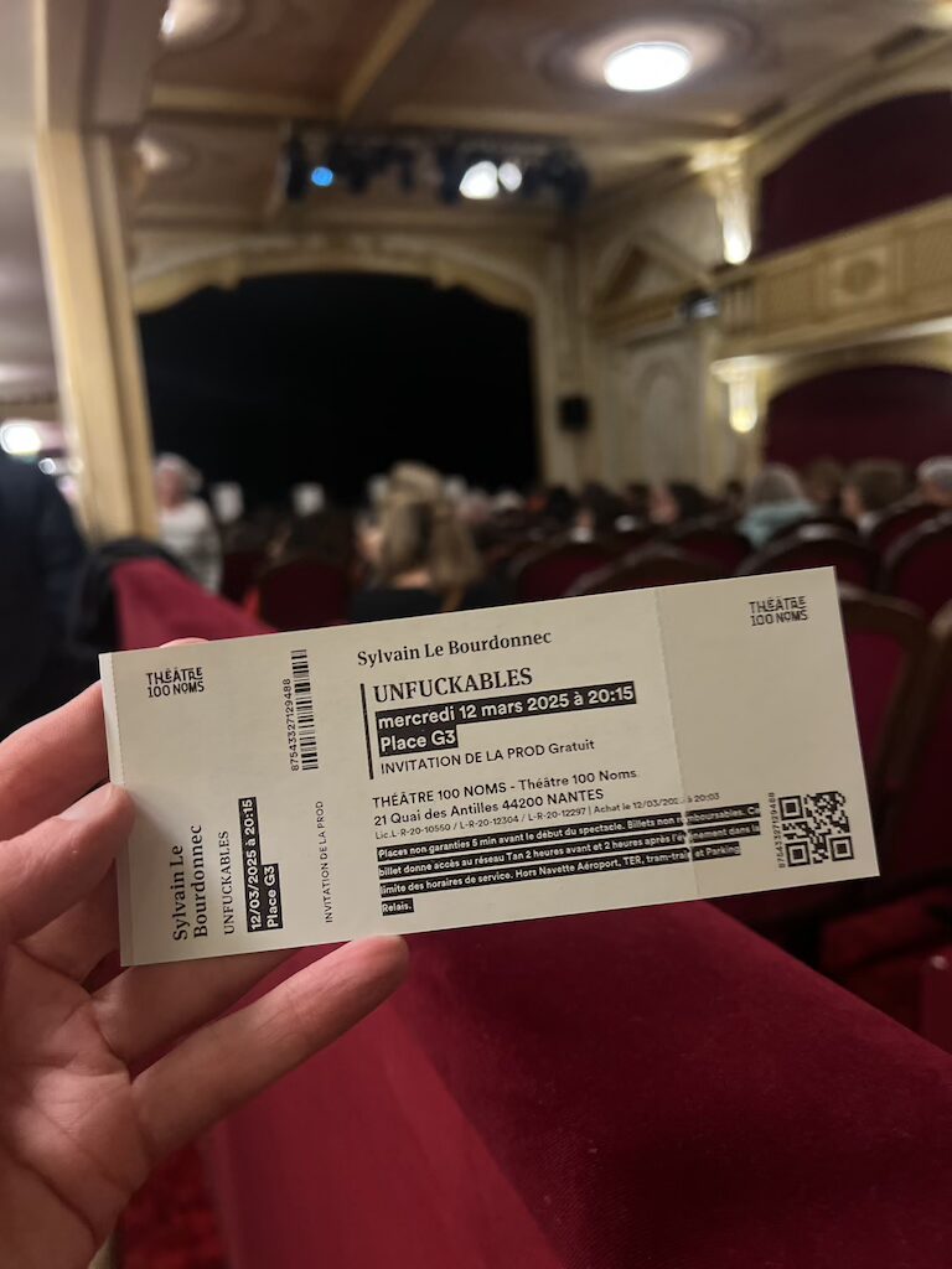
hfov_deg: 53.1
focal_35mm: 26
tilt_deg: -9.8
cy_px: 634
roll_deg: +3.7
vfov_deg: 67.3
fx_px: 953
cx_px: 476
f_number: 1.5
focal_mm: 5.7
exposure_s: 1/25
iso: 500
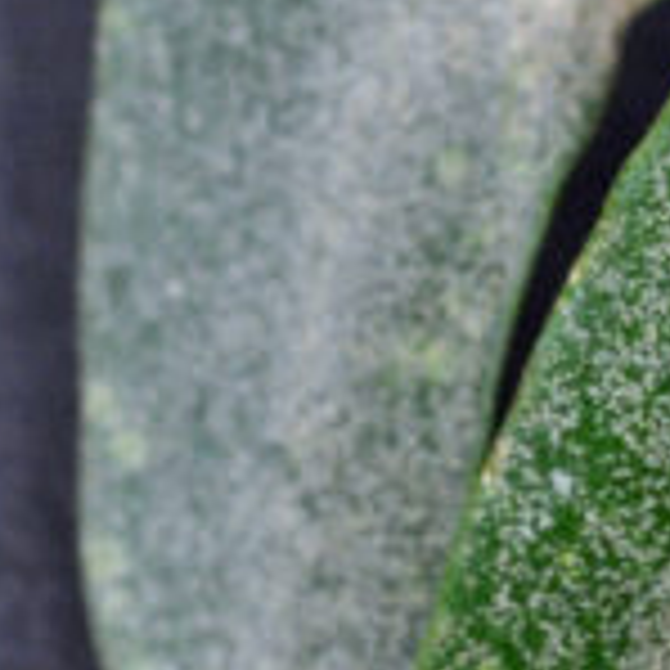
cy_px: -699
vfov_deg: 1.8
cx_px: 1470
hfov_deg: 1.8
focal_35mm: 968
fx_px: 21199
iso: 800
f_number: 11
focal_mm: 105
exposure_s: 1/30
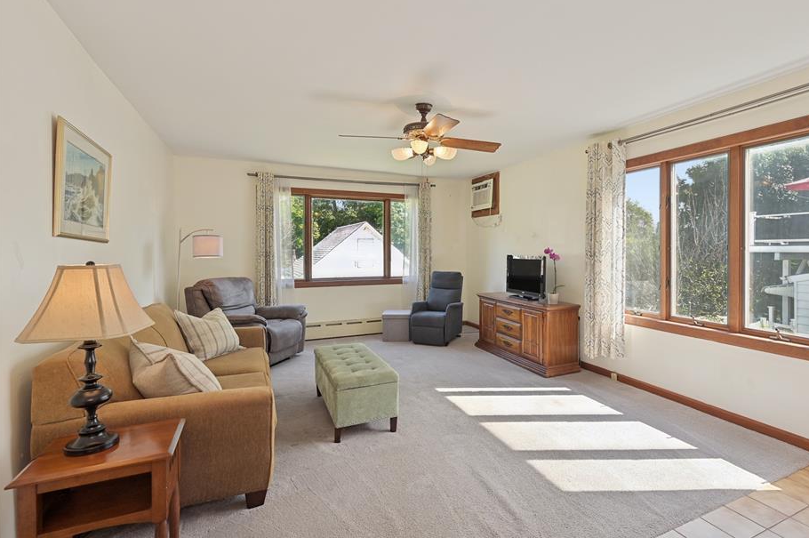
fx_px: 404
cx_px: 451
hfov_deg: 89.7
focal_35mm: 18
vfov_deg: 67.3
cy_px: 257
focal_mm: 16
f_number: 6.3
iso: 160
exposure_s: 1/50
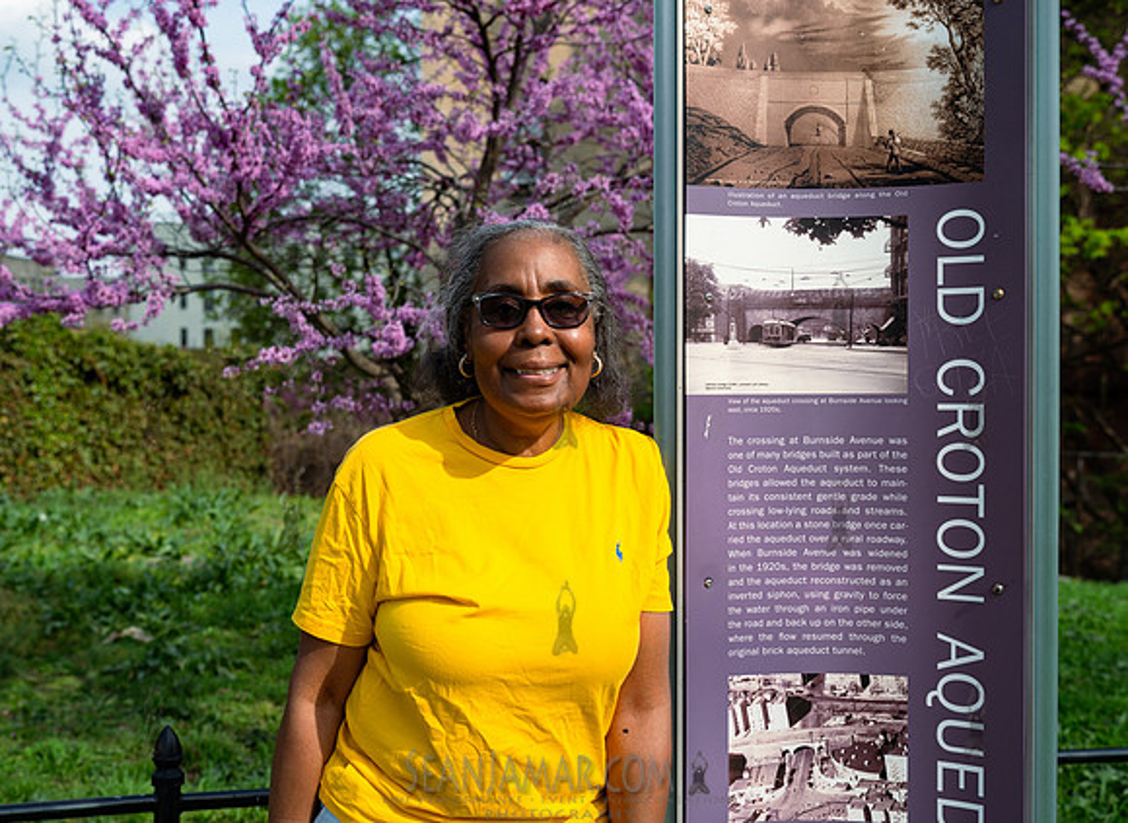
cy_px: 408
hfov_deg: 42.6
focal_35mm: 45
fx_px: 1445
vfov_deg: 31.8
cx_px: 499
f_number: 4.5
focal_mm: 41
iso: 100
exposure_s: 1/640
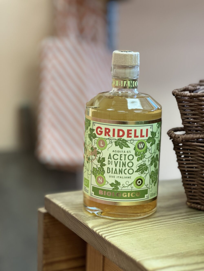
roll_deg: -2.5
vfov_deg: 25.3
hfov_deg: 19.1
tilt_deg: -11.0
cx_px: 102
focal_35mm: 77
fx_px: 605
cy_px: 136
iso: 125
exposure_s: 1/50
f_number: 2.8
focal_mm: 9
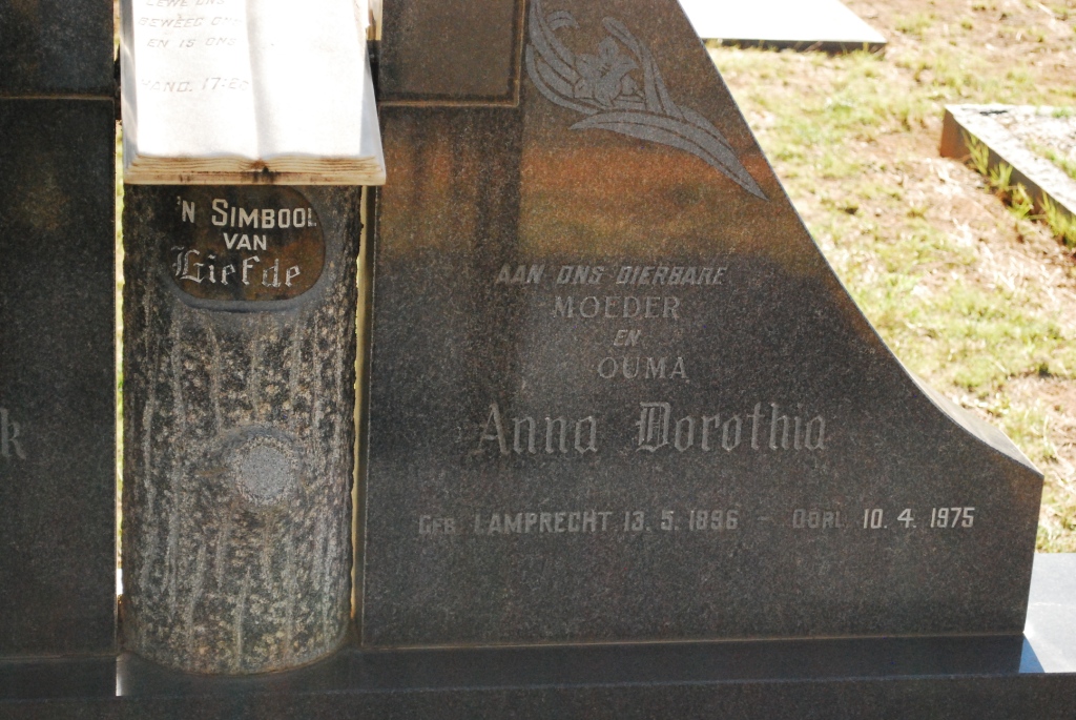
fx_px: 2468
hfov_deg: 24.6
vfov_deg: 16.6
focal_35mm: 82
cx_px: 538
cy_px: 360
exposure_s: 1/1600
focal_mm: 55
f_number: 5.6
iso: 1600
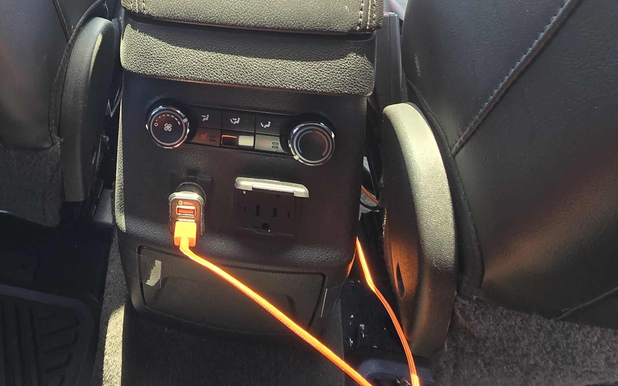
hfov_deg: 60.4
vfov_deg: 37.6
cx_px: 141
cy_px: -16
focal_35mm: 29
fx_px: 488
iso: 125
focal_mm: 2.2
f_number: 2.2
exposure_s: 1/60
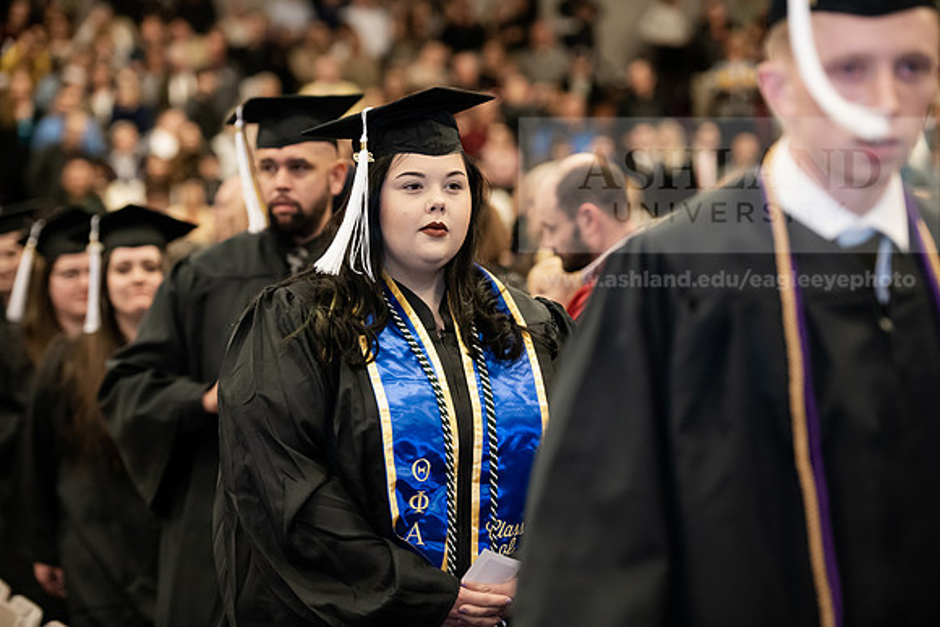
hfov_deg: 18.6
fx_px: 2873
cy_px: 314
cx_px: 470
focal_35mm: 110
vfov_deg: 12.5
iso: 2000
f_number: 3.2
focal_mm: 110
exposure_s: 1/200
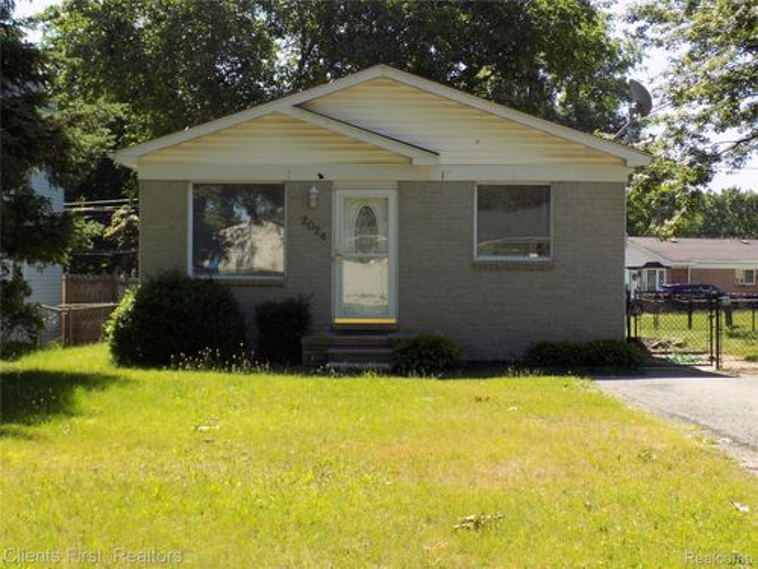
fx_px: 1423
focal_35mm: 65
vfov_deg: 22.6
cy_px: 284
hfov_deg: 29.8
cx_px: 379
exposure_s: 1/250
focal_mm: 11.5
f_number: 4.1
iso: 80
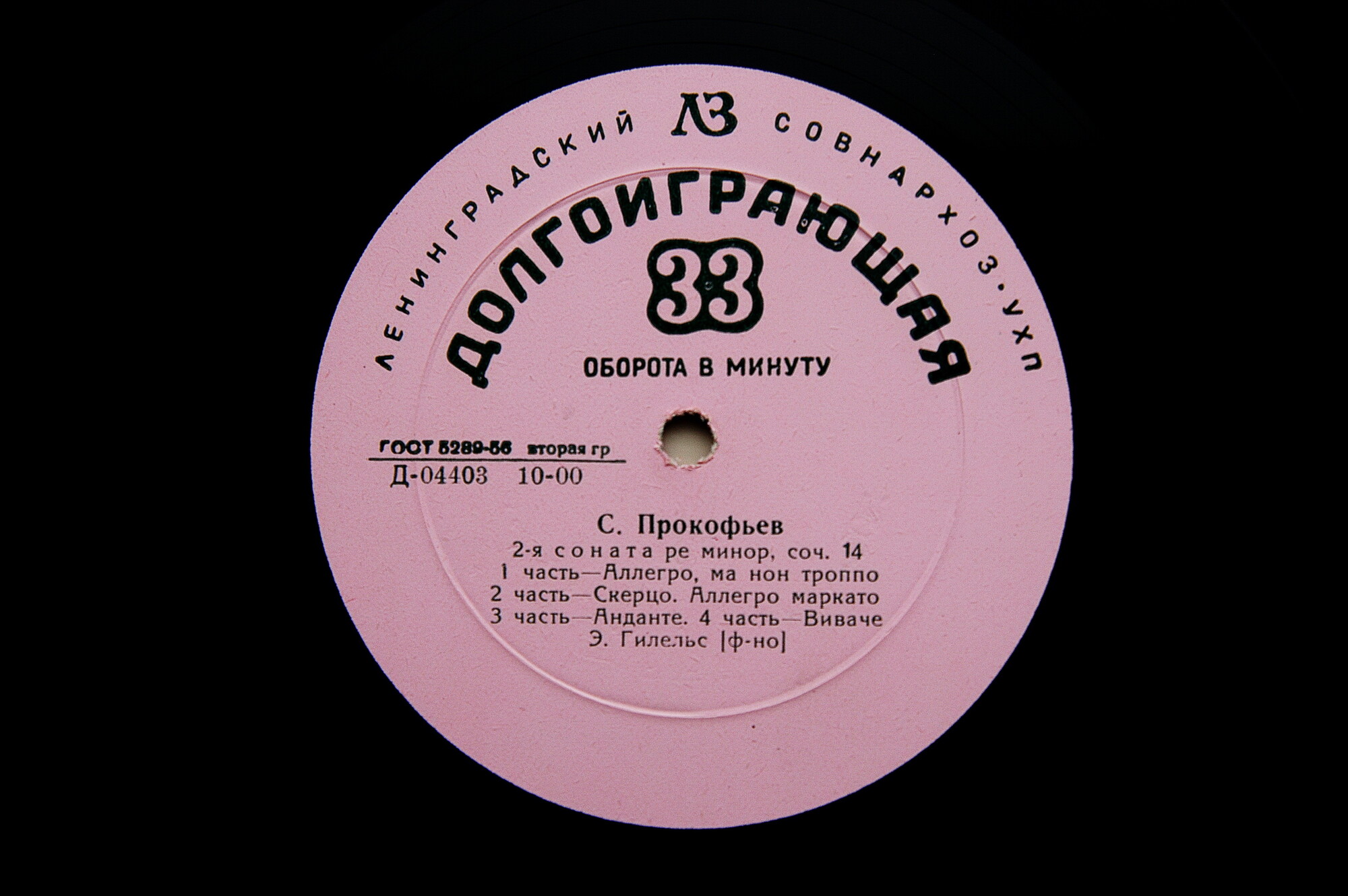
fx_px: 1964
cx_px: 674
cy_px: 448
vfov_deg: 25.7
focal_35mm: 52
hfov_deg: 37.9
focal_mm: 35
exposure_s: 1/125
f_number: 5.6
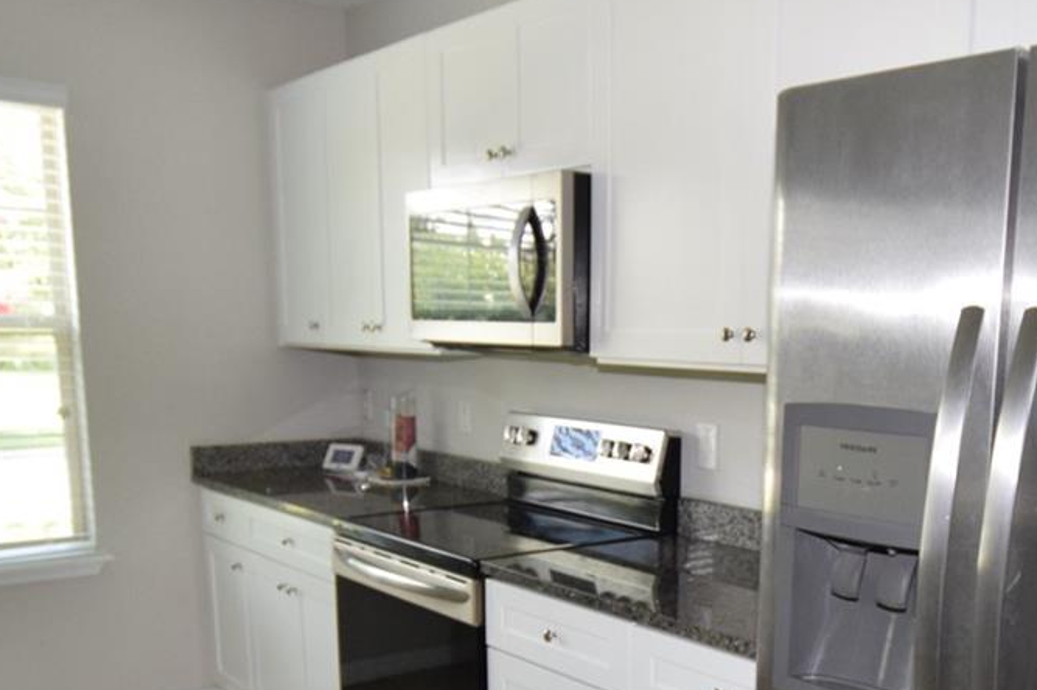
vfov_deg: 35.6
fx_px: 1036
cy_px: 558
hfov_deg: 51.4
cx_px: 749
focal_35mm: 36
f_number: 5
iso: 800
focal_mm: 10
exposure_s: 1/100
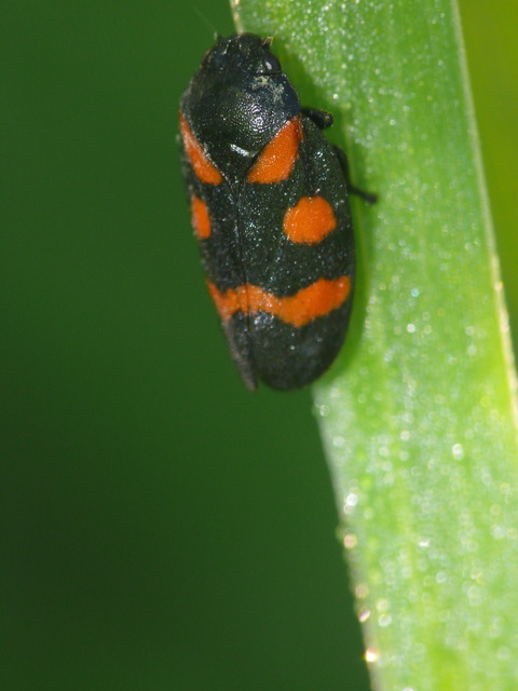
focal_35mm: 420
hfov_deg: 3.5
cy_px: 346
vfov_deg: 4.7
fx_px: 8380
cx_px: 259
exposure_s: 1/80
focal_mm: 88.8
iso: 200
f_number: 8
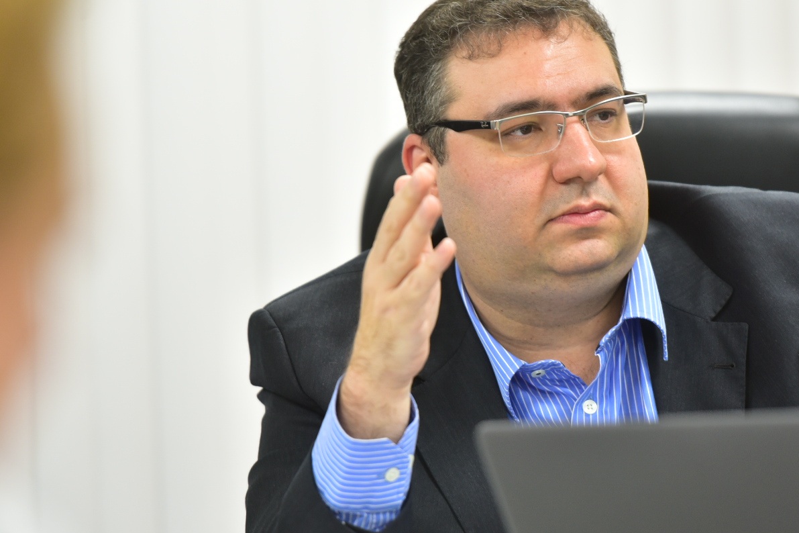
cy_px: 266
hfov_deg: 7.6
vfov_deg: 5.1
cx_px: 479
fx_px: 6036
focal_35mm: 272
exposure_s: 1/100
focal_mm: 200
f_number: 2.8
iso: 800
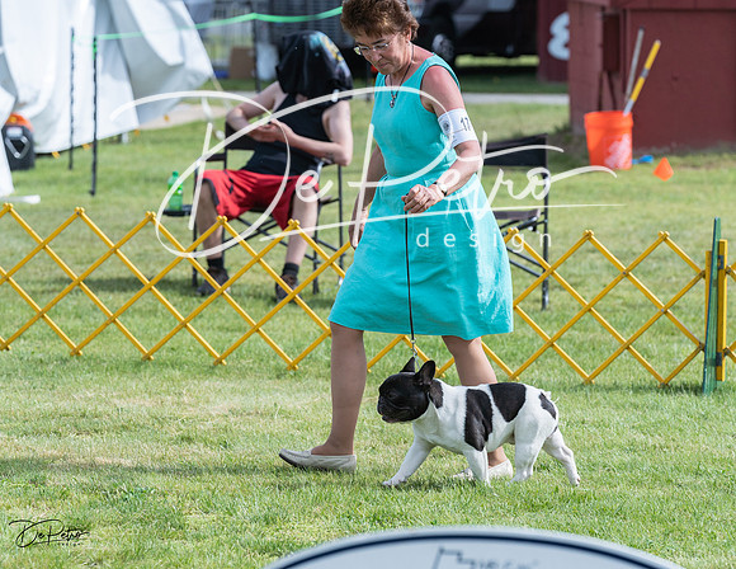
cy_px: 303
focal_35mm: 212
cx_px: 394
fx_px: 4562
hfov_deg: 9.2
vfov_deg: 7.1
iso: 250
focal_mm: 181
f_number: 5.6
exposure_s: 1/1250
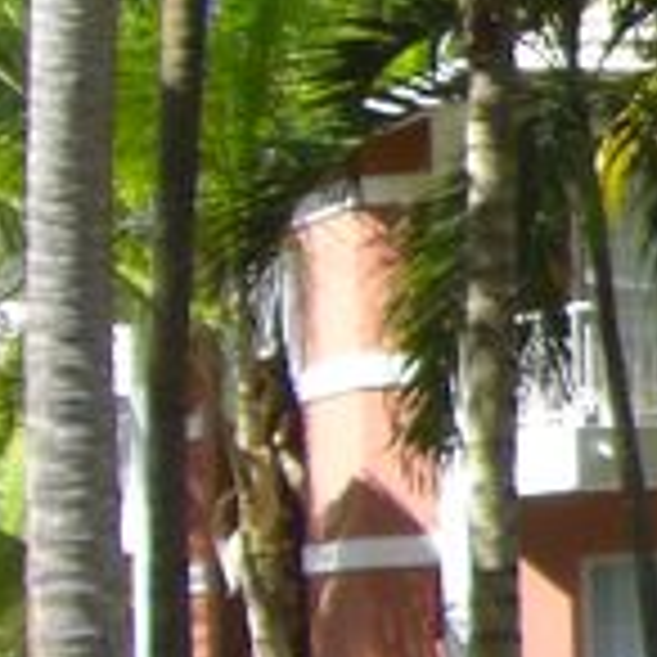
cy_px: 176
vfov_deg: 7.4
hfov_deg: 6.6
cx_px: 2110
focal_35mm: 236
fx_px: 5068
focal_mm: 6.2
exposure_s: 1/100
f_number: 8
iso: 100
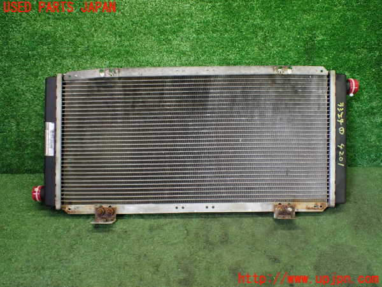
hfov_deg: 60.0
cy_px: 144
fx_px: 331
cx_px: 191
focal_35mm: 30
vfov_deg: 46.8
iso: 640
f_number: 2.3
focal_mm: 5.4
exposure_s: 1/125
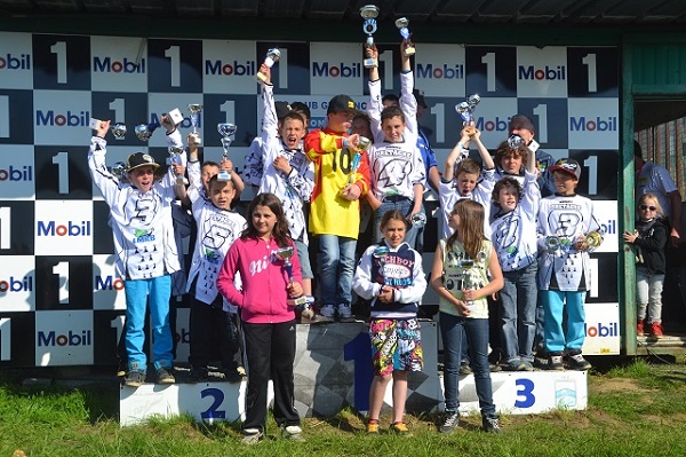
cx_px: 343
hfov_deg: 41.1
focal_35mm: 48
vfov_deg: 28.0
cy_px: 228
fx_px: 914
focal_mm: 32
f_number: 9
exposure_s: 1/320
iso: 100
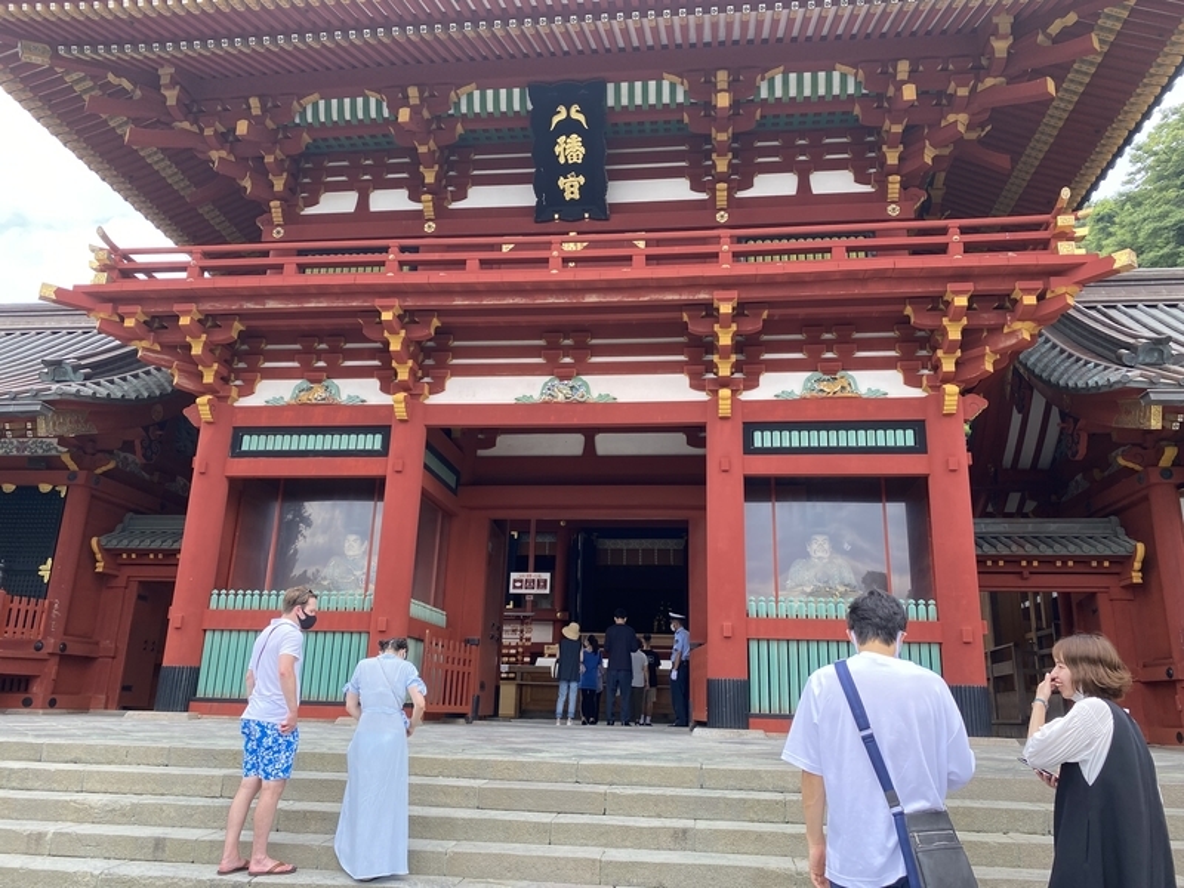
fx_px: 889
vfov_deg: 53.1
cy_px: 444
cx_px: 592
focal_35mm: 26
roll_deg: -1.2
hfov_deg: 67.3
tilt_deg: +18.2
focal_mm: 4.25
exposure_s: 1/358
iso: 32
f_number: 1.8
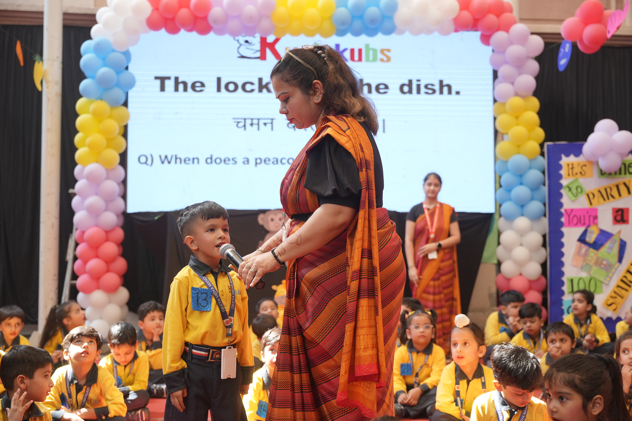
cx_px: 323
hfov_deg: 48.1
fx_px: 708
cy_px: 214
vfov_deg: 33.2
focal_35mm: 40
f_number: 2.8
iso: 500
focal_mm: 39.3
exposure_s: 1/160
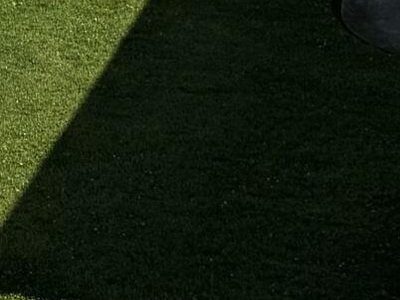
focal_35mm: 179
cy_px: -385
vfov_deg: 7.8
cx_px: -752
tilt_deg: -7.3
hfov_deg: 9.1
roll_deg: +1.6
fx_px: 2070
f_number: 1.78
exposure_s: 1/6410
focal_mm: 6.76
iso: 80
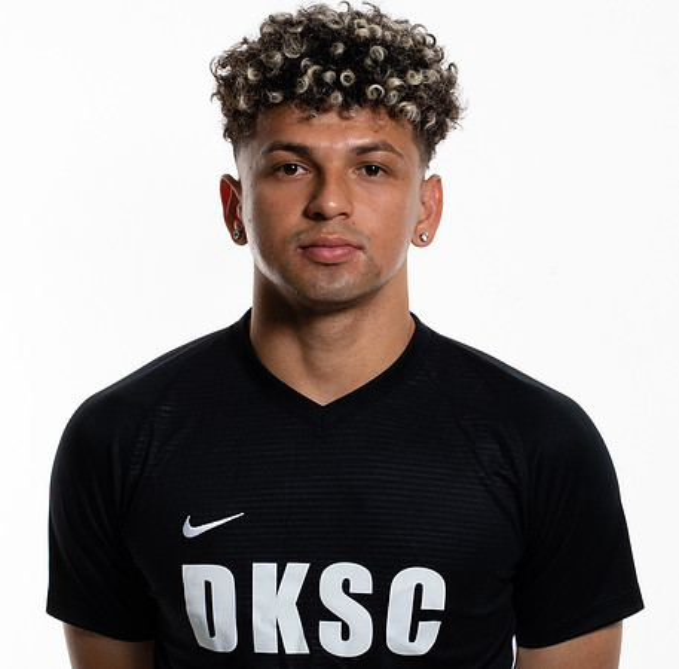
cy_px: 407
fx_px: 3050
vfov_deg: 12.5
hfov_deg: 12.7
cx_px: 350
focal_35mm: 139
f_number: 11
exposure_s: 1/200
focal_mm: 50
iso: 100
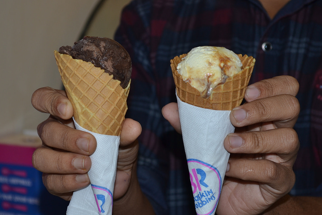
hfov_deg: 17.5
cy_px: 114
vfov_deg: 11.7
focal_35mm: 117
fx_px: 1044
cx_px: 111
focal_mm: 55
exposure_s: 1/80
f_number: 5.6
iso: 100
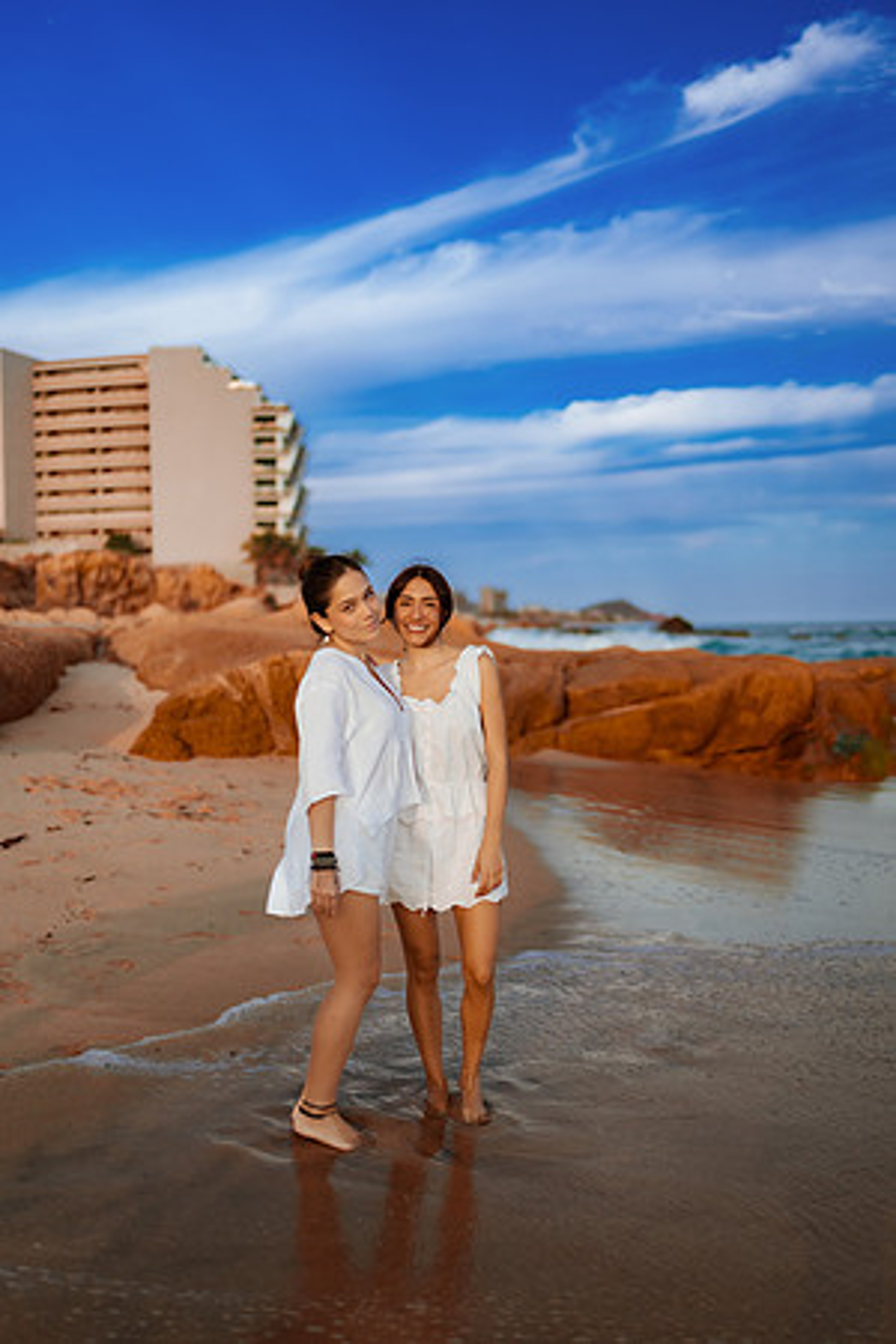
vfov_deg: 54.4
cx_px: 448
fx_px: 1307
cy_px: 672
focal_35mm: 35
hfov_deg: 37.9
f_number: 1.4
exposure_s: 1/8000
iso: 320
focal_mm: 35
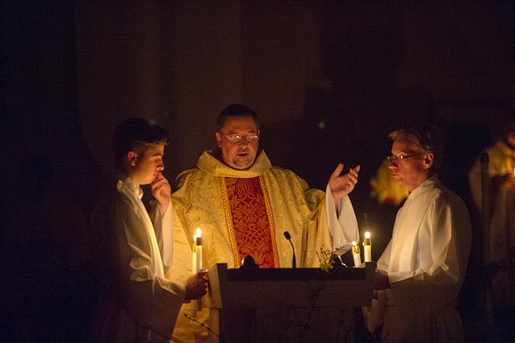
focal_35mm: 200
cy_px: 172
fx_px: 2859
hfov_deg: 10.3
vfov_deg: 6.9
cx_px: 258
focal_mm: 200
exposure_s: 1/60
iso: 12800
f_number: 2.8
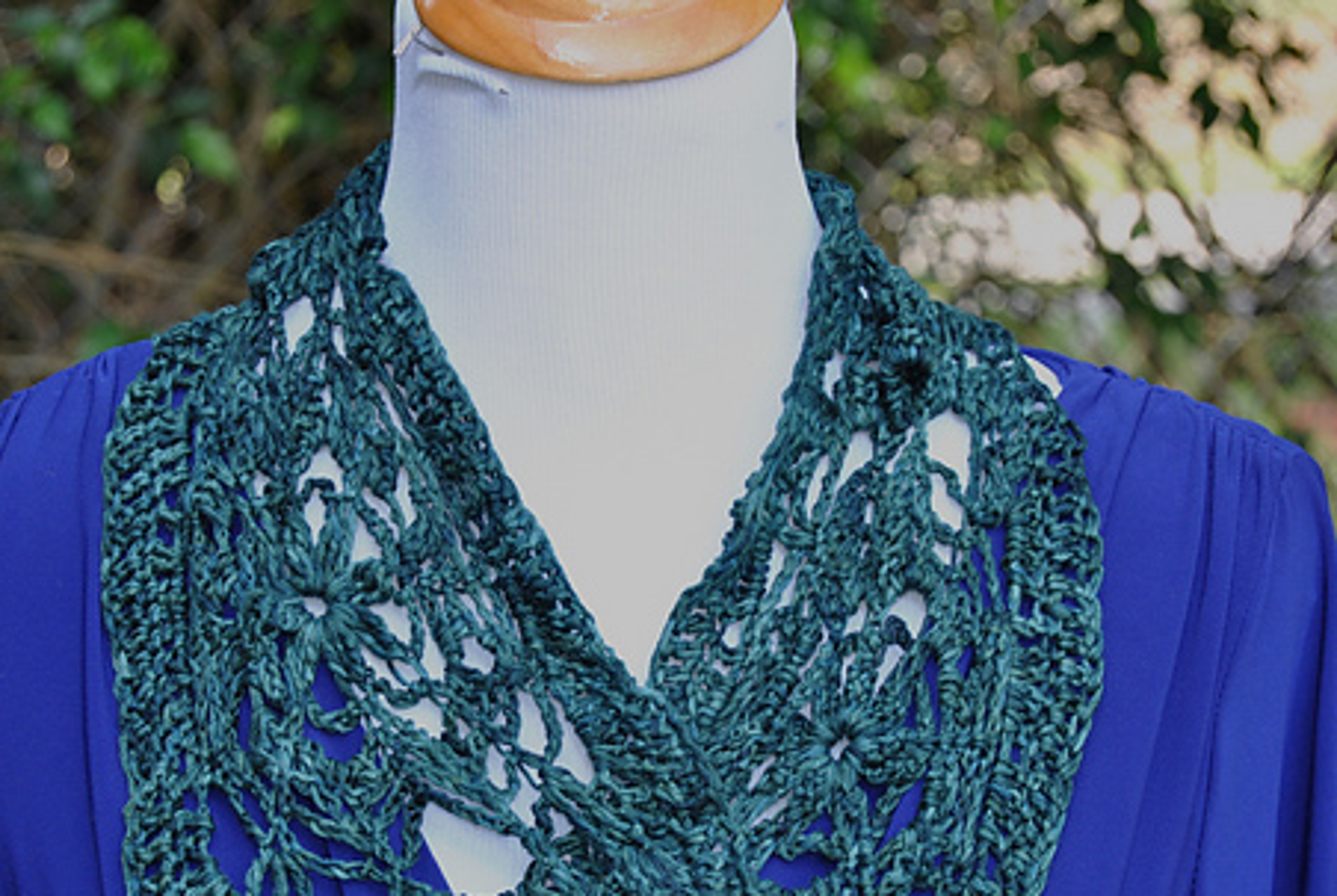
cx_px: 600
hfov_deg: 17.5
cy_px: 597
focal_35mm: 117
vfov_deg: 11.8
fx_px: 4341
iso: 200
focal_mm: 55
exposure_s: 1/100
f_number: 5.6
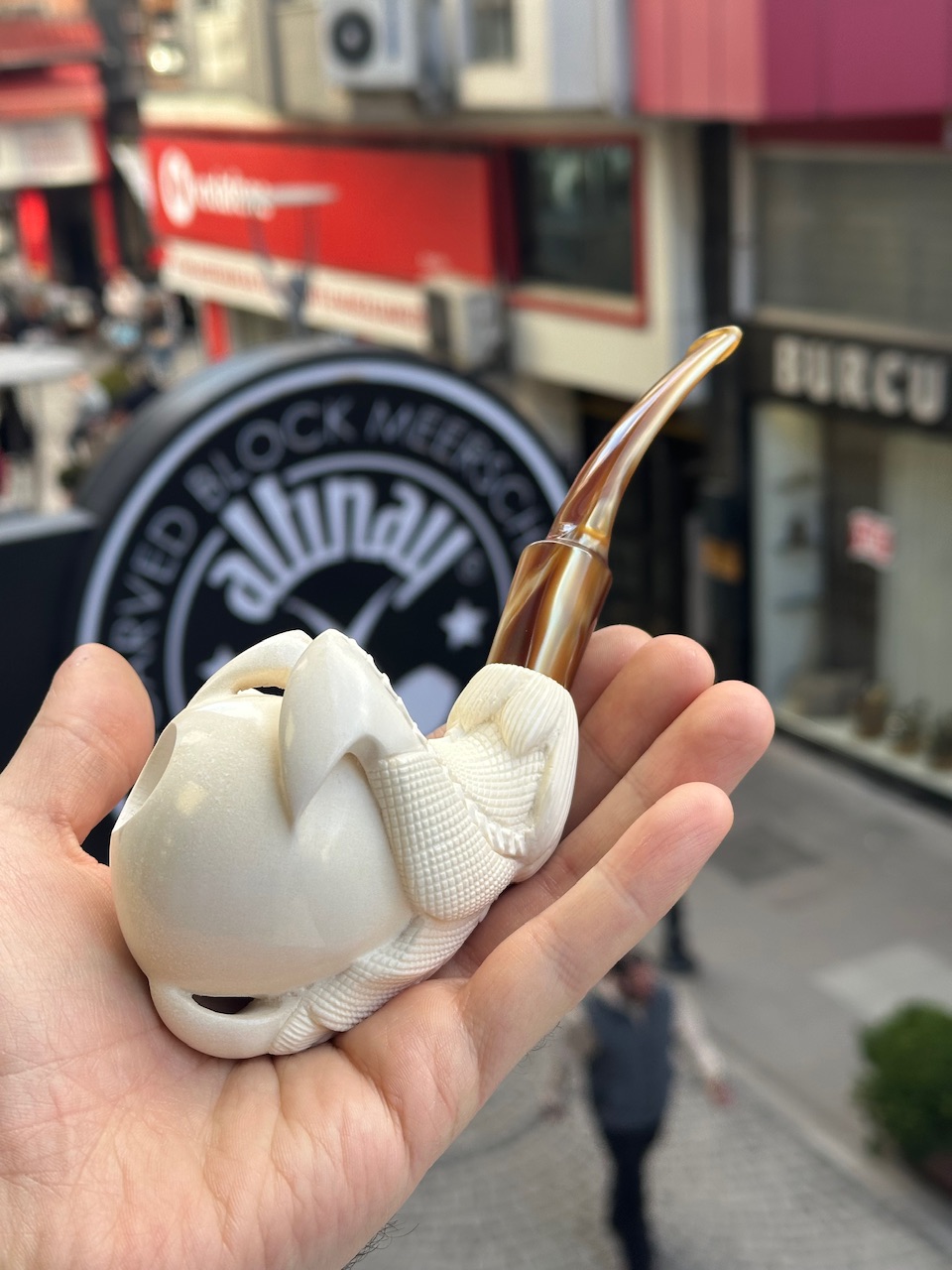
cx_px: 476
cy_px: 635
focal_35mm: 48
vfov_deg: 39.7
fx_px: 1760
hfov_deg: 30.3
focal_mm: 6.86
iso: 64
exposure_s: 1/412
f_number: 1.78
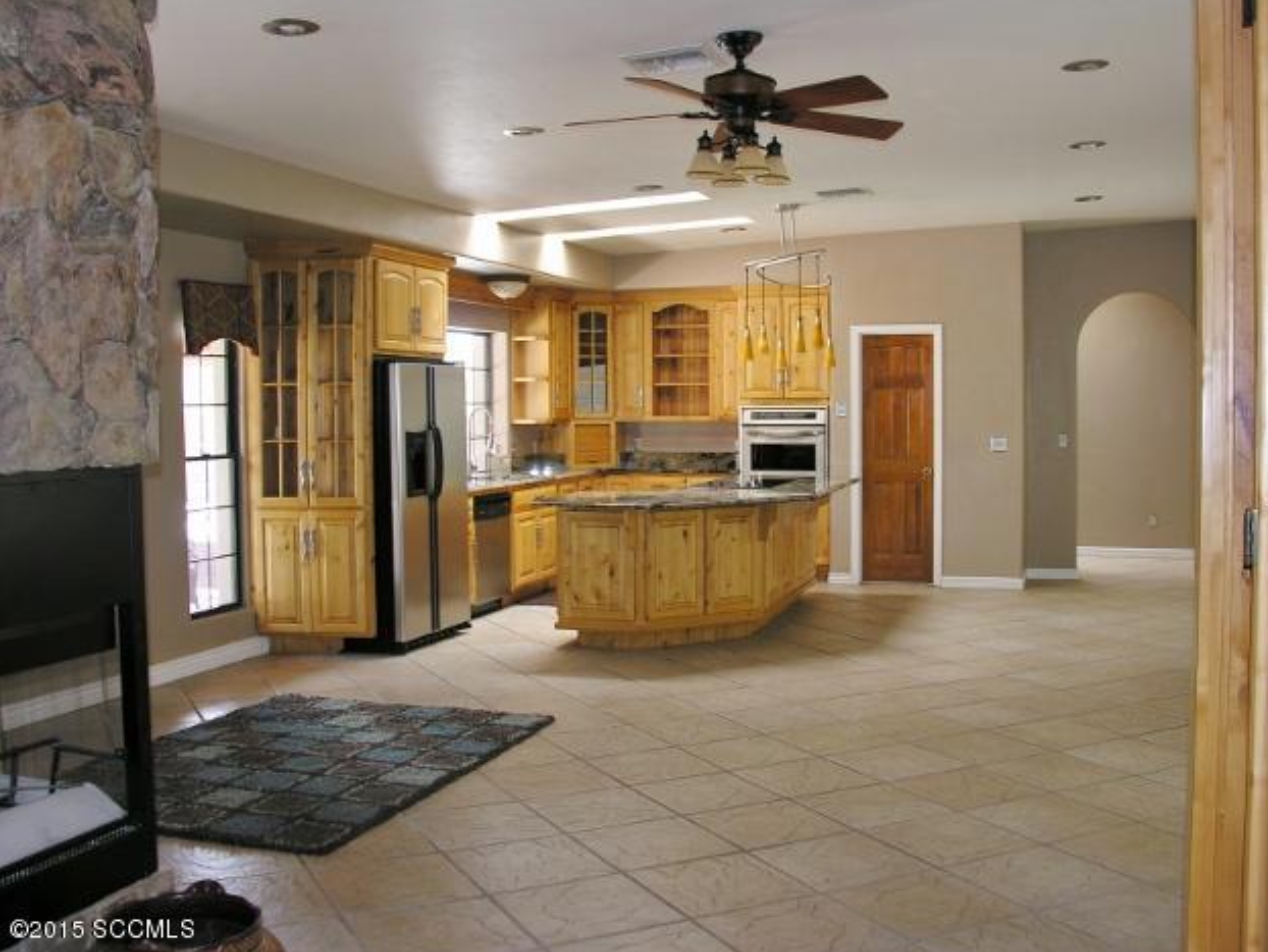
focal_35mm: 36
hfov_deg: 51.3
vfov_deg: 39.7
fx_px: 1319
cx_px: 650
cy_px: 481
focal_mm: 8.9
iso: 50
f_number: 2.8
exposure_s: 1/30
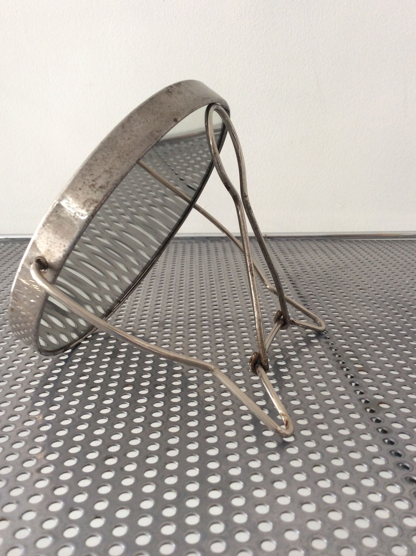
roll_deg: +1.1
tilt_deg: -17.4
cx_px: 203
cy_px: 276
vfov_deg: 55.4
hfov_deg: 42.8
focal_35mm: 33
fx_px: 530
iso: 50
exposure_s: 1/25
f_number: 2.4
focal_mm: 3.3
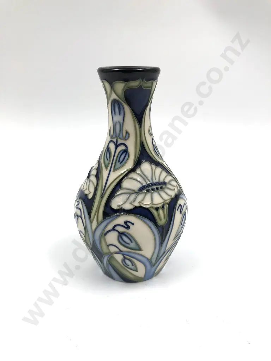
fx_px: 292
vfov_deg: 63.4
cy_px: 180
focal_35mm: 28
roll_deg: -0.6
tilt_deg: -20.7
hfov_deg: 49.7
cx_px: 136
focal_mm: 3.99
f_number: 1.8
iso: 20
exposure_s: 1/310
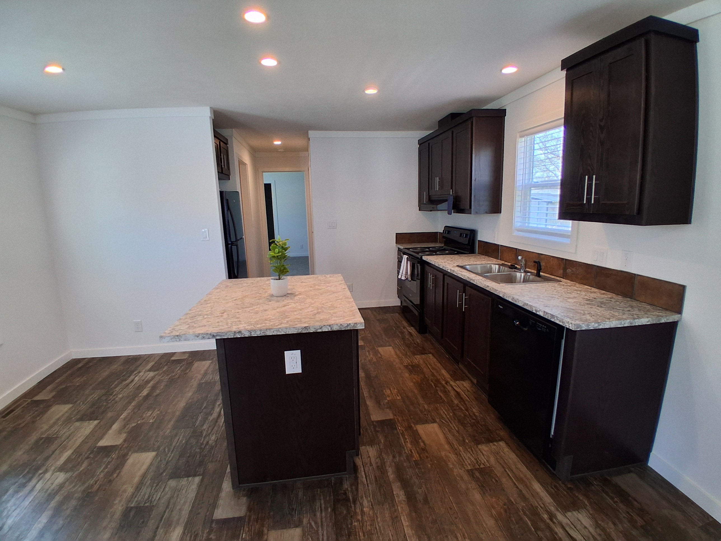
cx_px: 360
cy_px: 270
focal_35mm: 17
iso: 100
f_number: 2.2
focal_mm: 1.4
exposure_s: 1/60
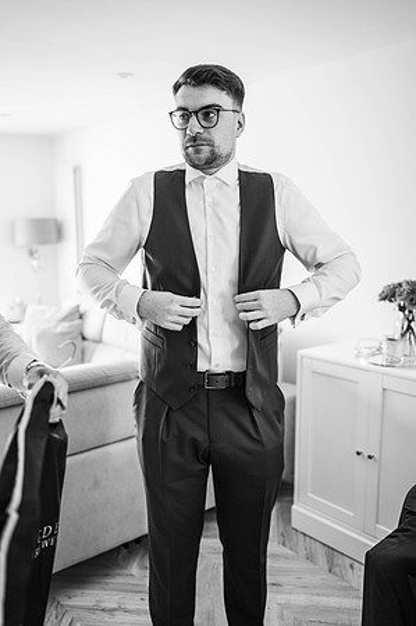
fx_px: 608
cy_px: 313
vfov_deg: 54.5
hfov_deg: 37.8
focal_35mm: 35
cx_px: 208
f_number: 2
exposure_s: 1/200
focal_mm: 35
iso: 400
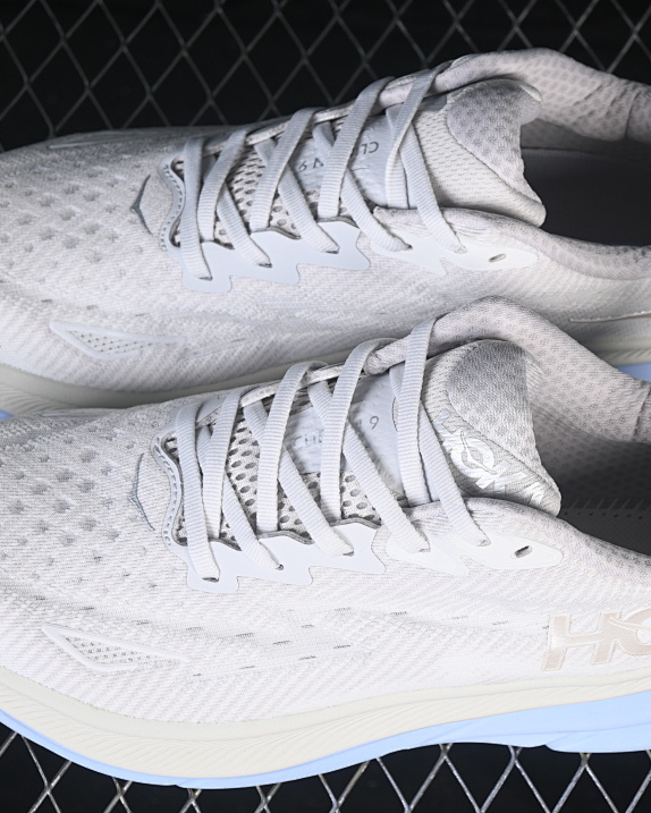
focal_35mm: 106
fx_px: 2552
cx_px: 374
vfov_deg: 18.1
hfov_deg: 14.5
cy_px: 407
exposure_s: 1/80
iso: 160
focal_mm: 50
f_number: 7.1
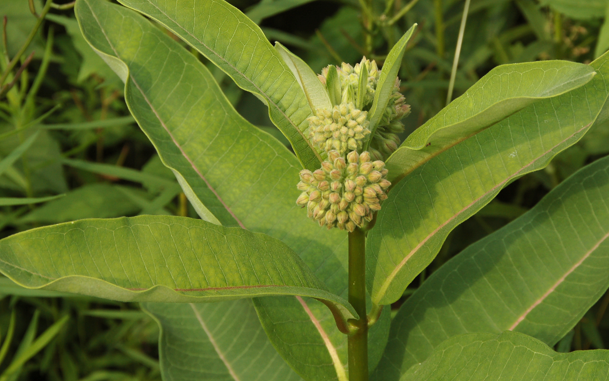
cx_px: 339
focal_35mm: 198
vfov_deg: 6.6
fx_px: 3280
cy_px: 161
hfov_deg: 10.6
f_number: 11
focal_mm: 105
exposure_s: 1/125
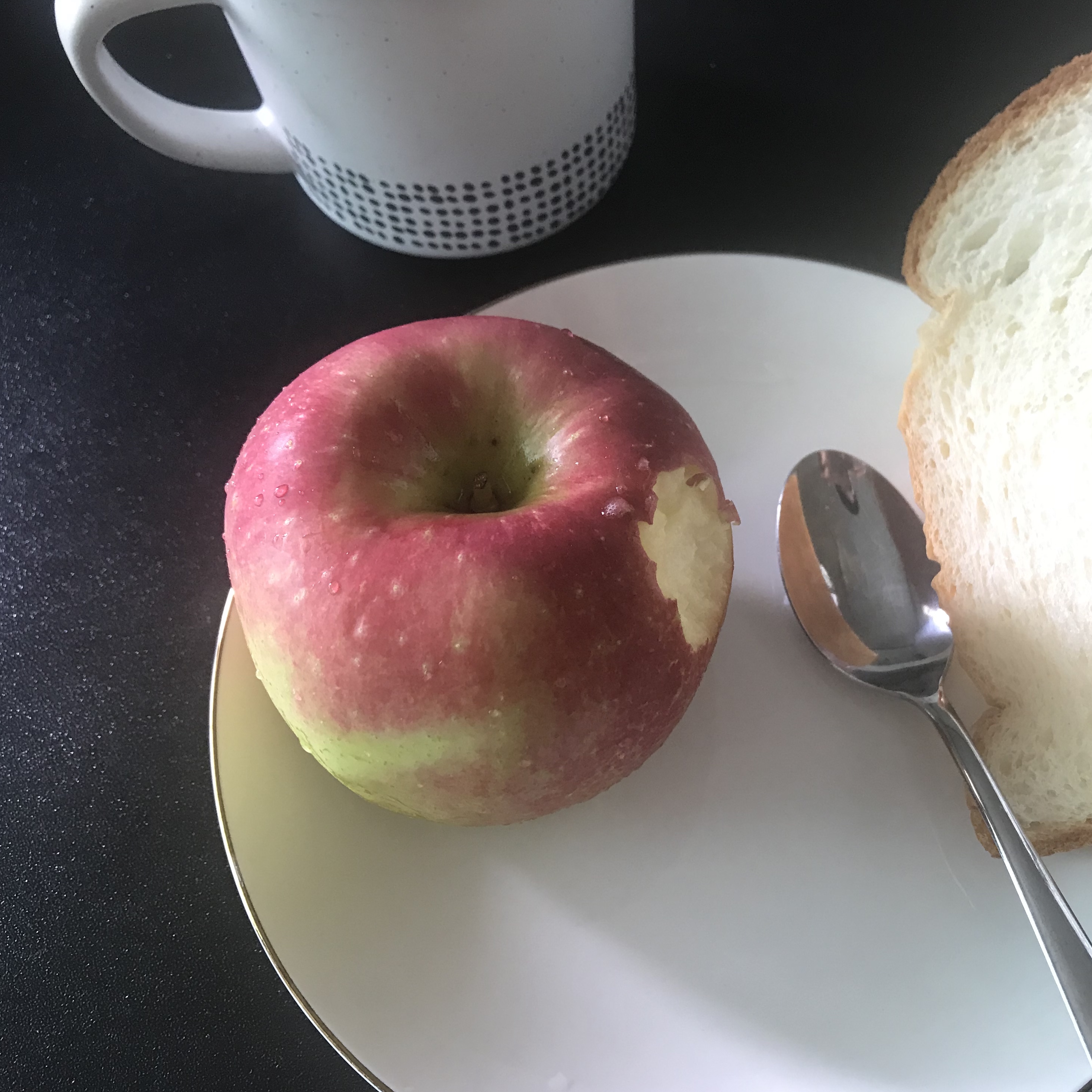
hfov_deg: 47.8
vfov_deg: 48.4
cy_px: 559
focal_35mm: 34
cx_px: 710
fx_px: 1213
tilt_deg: -63.1
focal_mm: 3.99
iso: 40
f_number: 1.8
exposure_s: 1/20
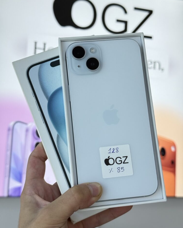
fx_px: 345
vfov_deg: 36.6
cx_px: 91
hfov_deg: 29.7
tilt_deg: +5.1
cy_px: 110
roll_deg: -2.7
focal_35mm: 51
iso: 80
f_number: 1.78
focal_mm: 6.76
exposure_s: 1/663
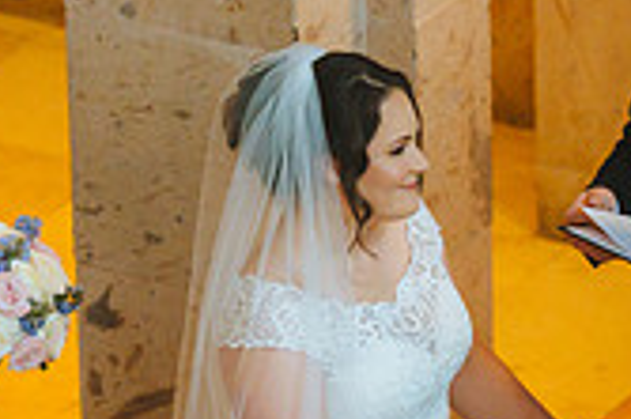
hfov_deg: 4.4
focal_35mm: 469
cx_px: 495
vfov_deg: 2.9
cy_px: 445
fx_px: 8212
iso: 4000
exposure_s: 1/125
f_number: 2.8
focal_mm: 135
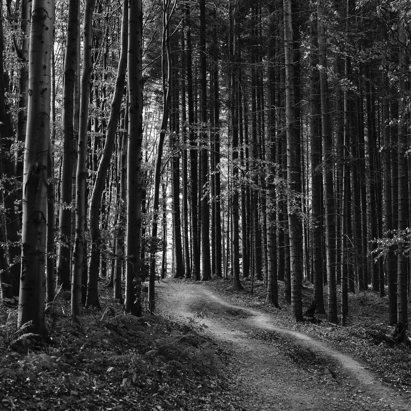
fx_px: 699
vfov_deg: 32.8
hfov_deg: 32.6
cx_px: 255
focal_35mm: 52
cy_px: 205
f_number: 5
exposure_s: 1/60
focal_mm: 55
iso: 3200
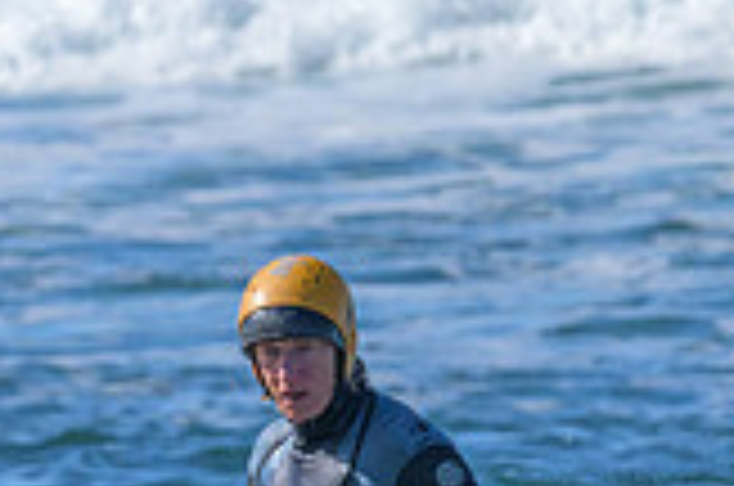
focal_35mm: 1713
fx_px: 34858
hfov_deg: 1.2
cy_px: 691
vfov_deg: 0.8
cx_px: 378
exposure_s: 1/2000
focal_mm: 480
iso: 2500
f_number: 11
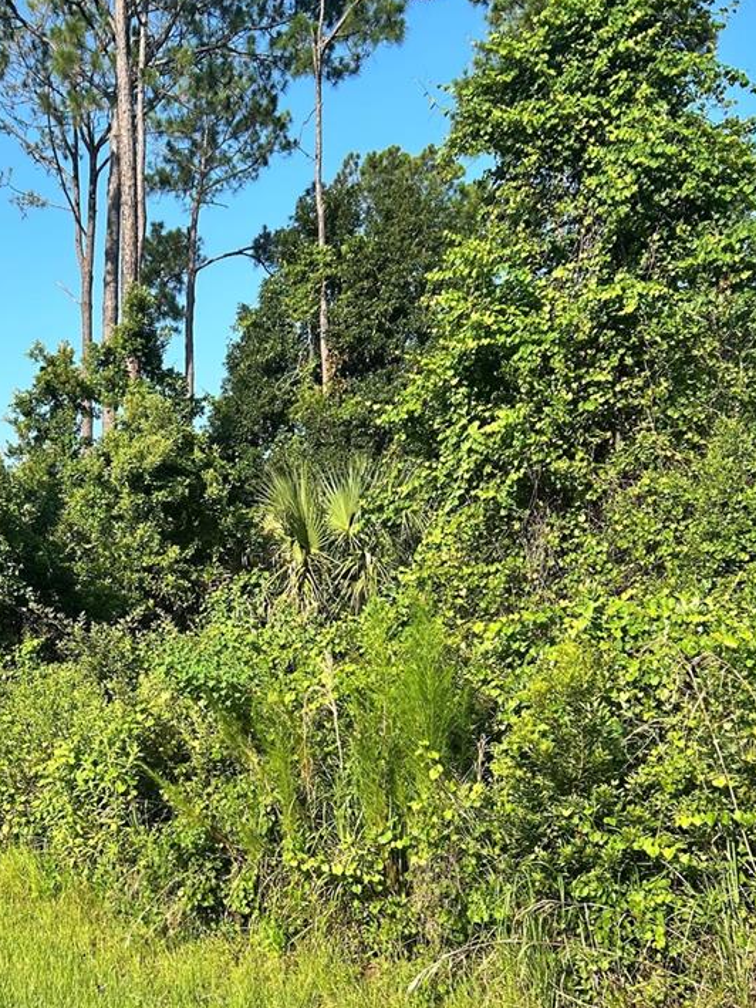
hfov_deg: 32.2
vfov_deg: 41.8
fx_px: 1281
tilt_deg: -5.6
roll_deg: -2.3
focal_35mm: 44
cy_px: 746
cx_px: 180
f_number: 1.5
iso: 50
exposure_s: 1/1934
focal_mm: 5.7
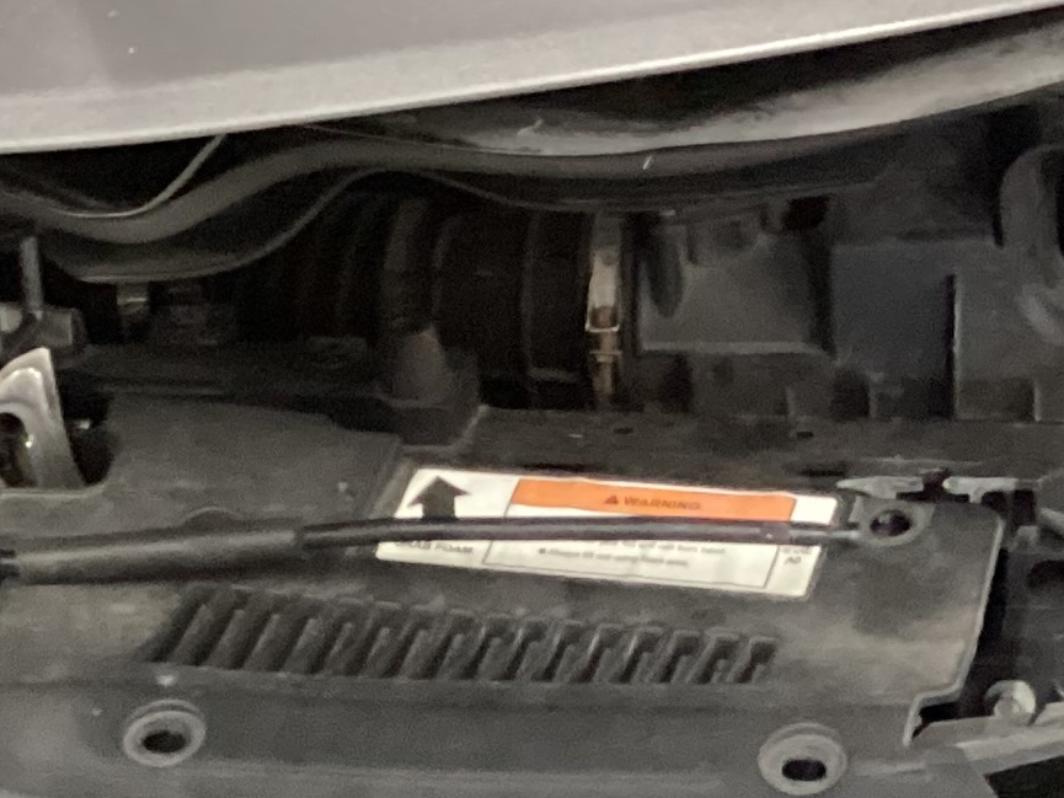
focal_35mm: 117
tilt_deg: -32.0
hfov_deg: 16.8
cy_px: 1032
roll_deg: +3.3
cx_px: 717
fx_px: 3597
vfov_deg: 12.3
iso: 800
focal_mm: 3.3
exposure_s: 1/30
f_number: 2.4
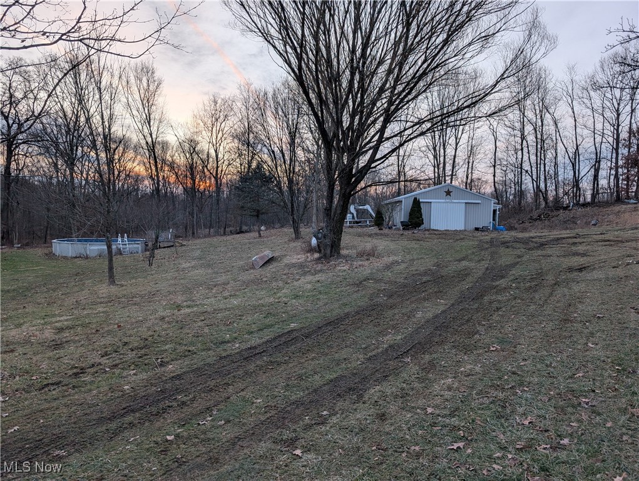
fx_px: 444
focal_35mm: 24
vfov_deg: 56.9
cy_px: 240
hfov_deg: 71.5
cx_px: 320
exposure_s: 1/55.2
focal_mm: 6.9
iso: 25
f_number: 1.68
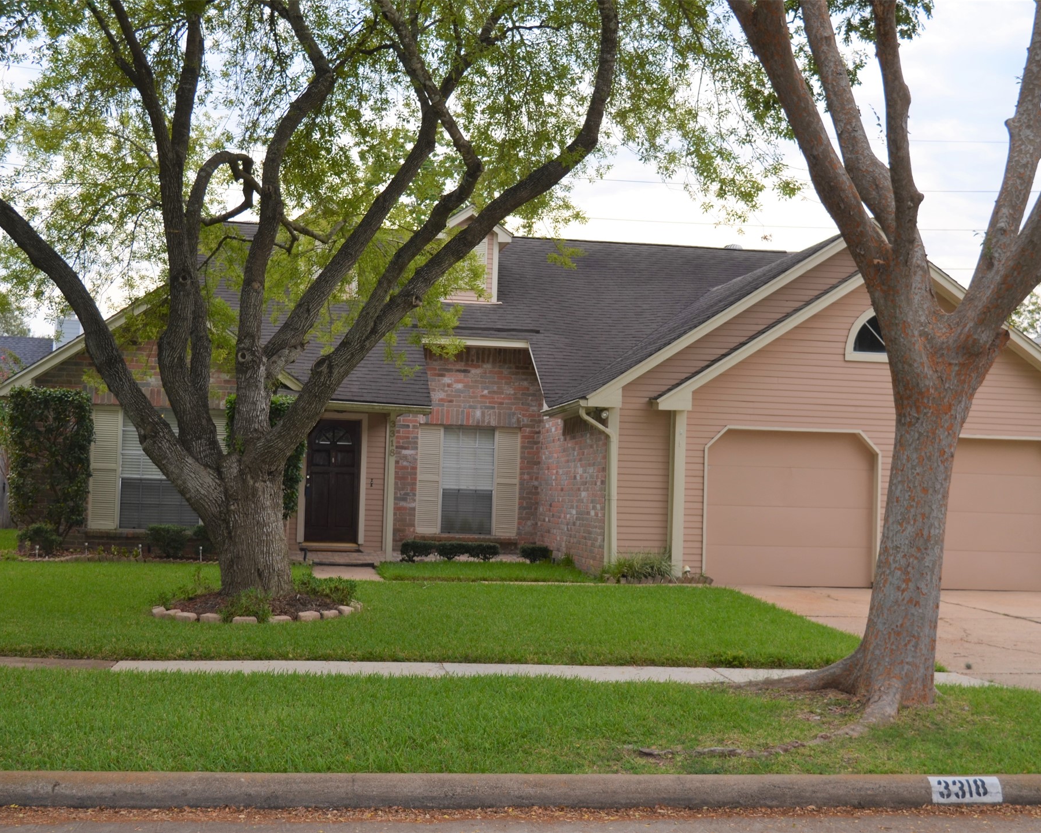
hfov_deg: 36.6
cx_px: 553
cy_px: 416
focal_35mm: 51
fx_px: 1571
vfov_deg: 29.7
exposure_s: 1/200
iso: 100
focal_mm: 30
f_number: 5.6
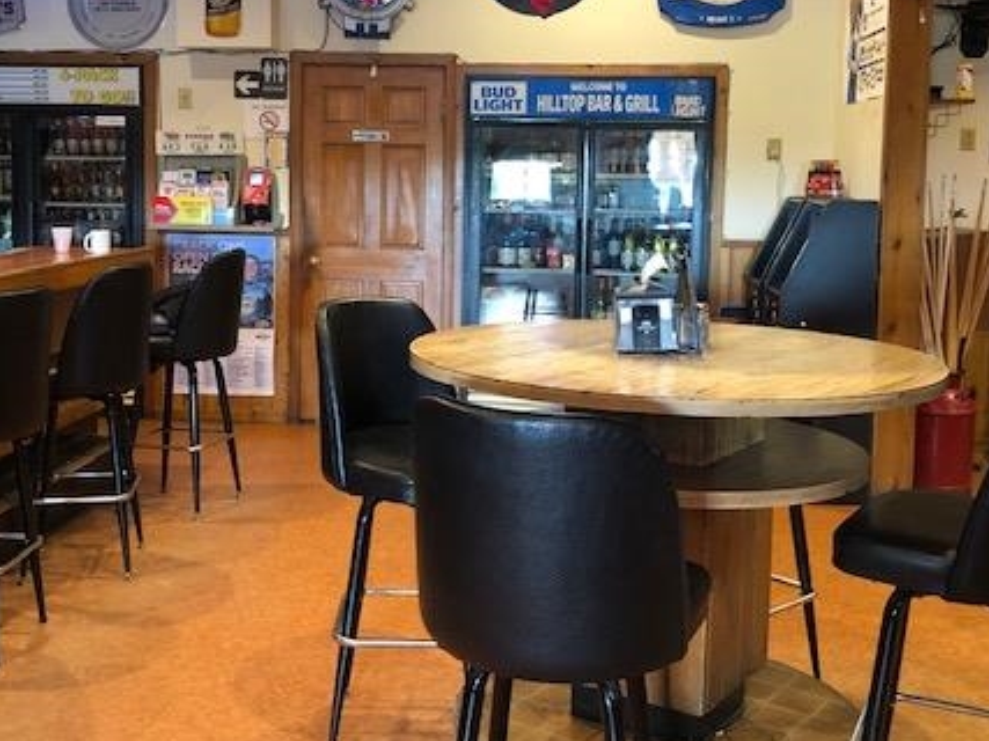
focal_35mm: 42
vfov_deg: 34.1
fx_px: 1200
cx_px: 475
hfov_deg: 44.8
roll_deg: -0.7
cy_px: 271
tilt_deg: -4.9
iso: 100
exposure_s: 1/9
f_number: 1.8
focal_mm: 3.99
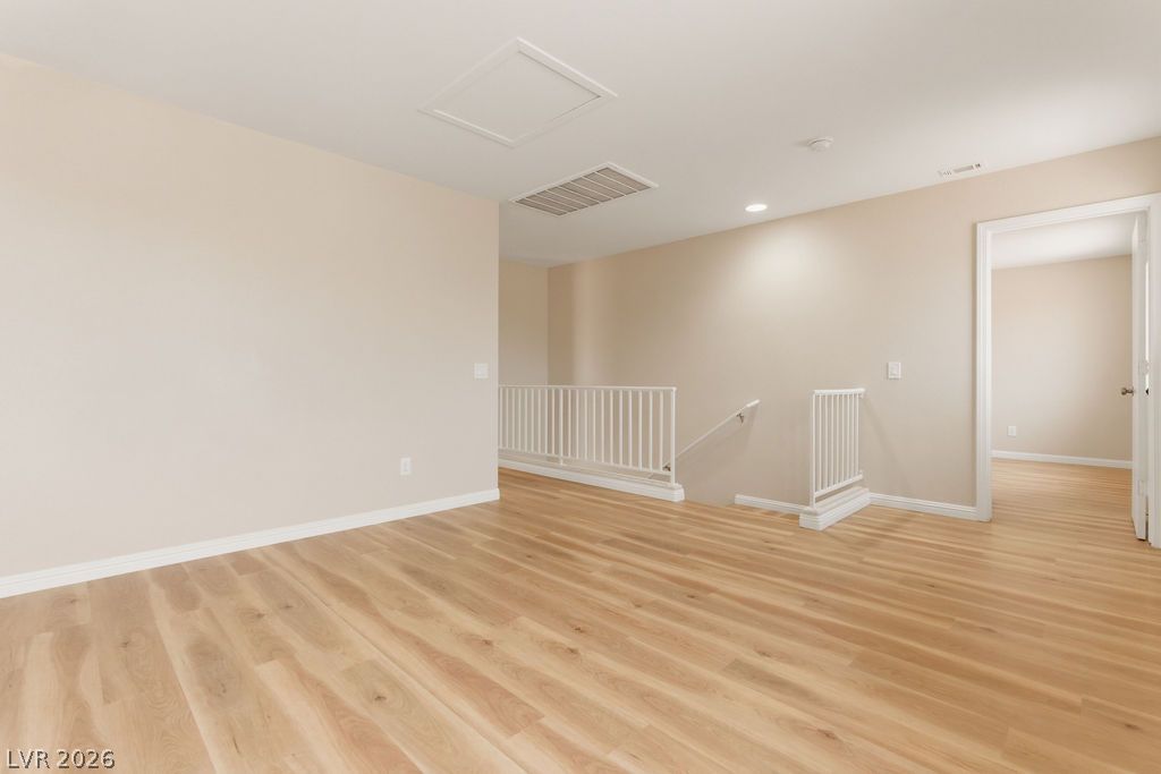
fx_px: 516
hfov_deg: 96.7
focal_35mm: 16
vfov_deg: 73.8
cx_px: 580
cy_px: 387
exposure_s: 1/30
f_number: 4.5
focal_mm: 16
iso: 800
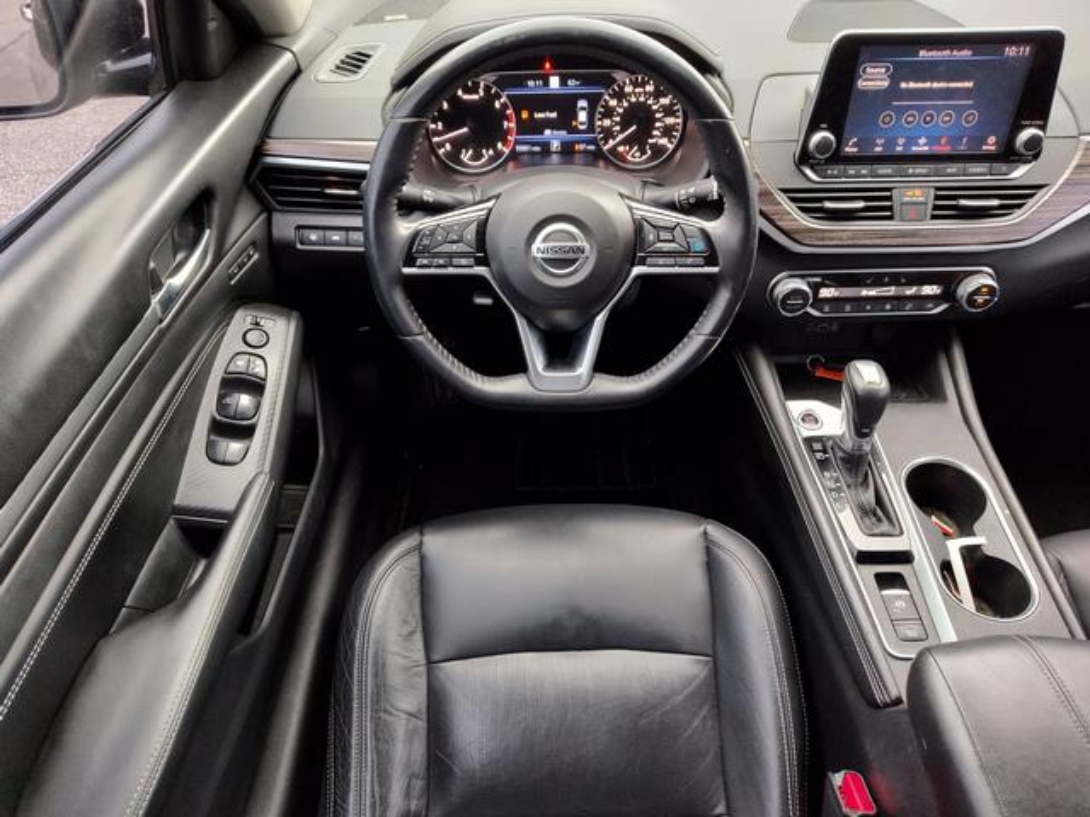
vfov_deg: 58.9
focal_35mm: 23
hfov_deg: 73.9
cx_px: 545
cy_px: 408
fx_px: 724
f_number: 1.88
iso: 553
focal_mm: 5.56
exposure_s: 1/60
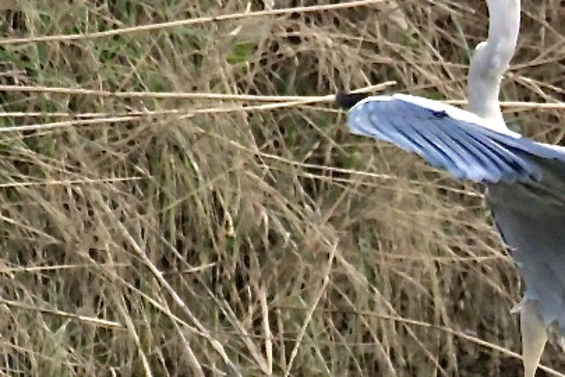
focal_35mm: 3997
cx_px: 804
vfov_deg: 0.3
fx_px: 62726
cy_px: 592
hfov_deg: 0.5
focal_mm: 500
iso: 4500
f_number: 7.1
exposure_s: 1/640
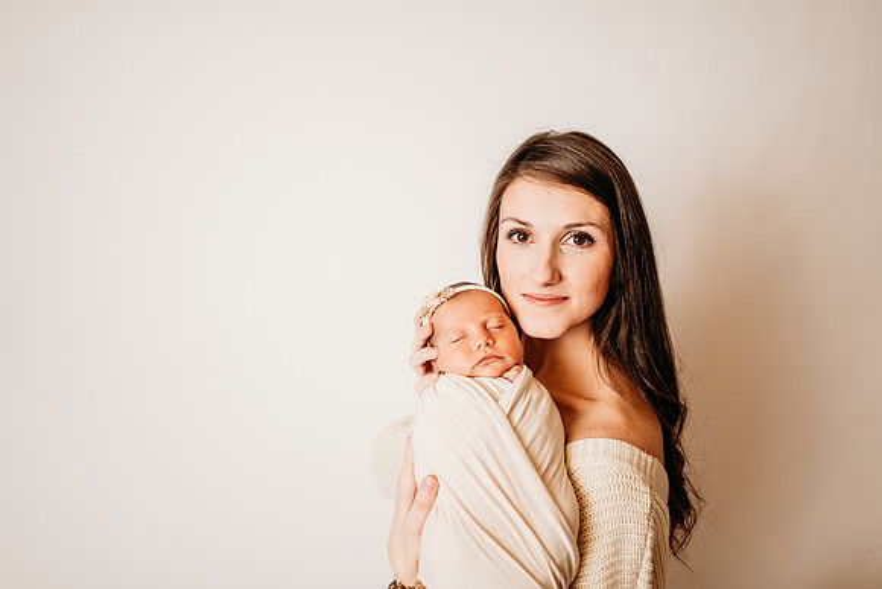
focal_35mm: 24
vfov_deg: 53.2
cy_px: 294
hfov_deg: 73.7
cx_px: 441
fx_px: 588
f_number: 2.2
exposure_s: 1/200
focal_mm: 24
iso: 100
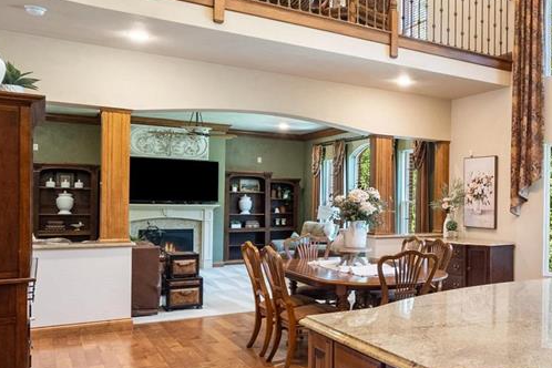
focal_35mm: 37
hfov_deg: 44.0
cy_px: 212
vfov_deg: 35.9
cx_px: 556
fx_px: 567
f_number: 9
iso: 400
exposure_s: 1/1.67
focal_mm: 9
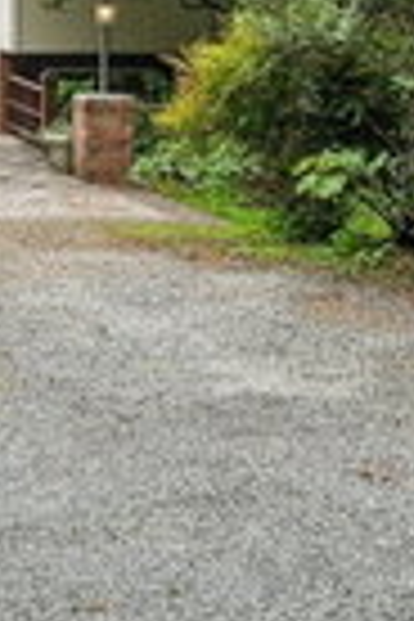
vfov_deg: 15.9
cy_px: -2
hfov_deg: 10.6
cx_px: -148
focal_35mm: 126
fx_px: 2173
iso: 400
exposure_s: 1/250
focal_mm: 34
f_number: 8
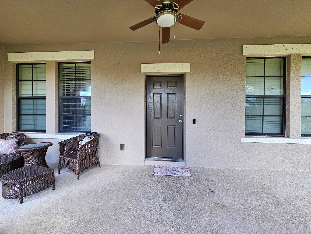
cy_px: 117
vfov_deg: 89.9
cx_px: 156
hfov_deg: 106.2
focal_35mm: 13
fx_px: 117
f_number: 2.2
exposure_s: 1/120
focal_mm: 2.2
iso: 64
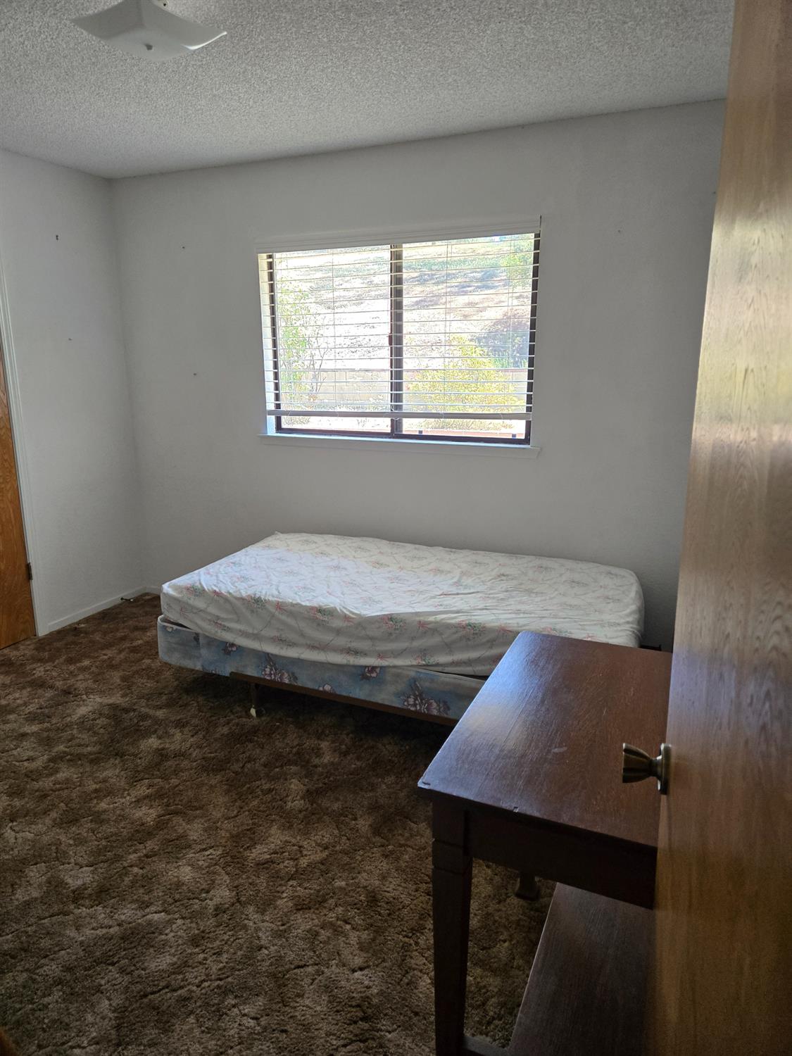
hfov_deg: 58.9
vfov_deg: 73.9
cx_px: 396
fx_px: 702
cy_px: 528
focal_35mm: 23
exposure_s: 1/180
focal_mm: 5.4
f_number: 1.8
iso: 200
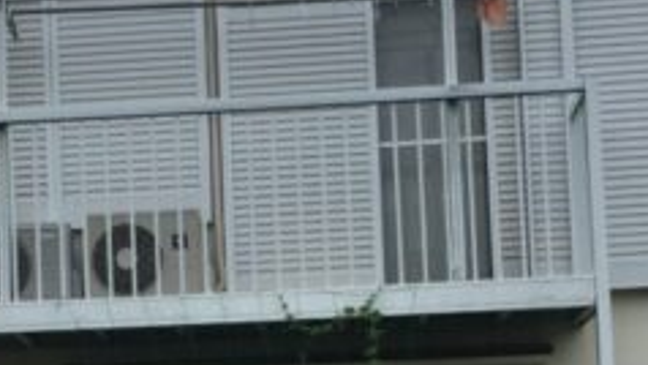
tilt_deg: +4.2
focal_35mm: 102
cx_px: 180
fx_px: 1753
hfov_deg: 20.8
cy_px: 466
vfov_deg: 11.6
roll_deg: +1.4
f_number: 2.2
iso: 25
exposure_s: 1/1304
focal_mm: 4.15
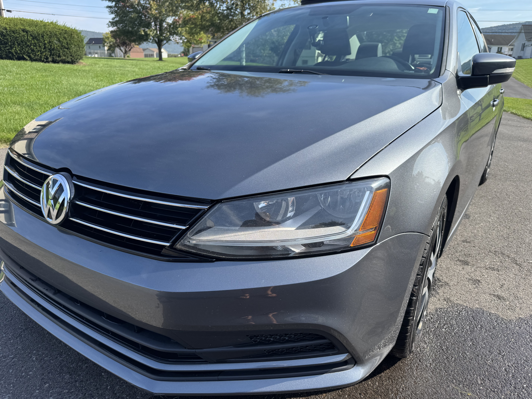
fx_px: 369
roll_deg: +1.3
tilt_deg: -19.3
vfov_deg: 56.8
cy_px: 200
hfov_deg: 71.6
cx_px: 266
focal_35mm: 24
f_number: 1.78
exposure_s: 1/1818
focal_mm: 6.76
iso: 80
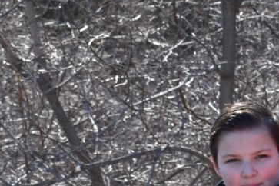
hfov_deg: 7.3
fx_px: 2100
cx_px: 572
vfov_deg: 5.0
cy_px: 398
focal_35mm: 271
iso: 280
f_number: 8
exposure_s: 1/250
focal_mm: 32
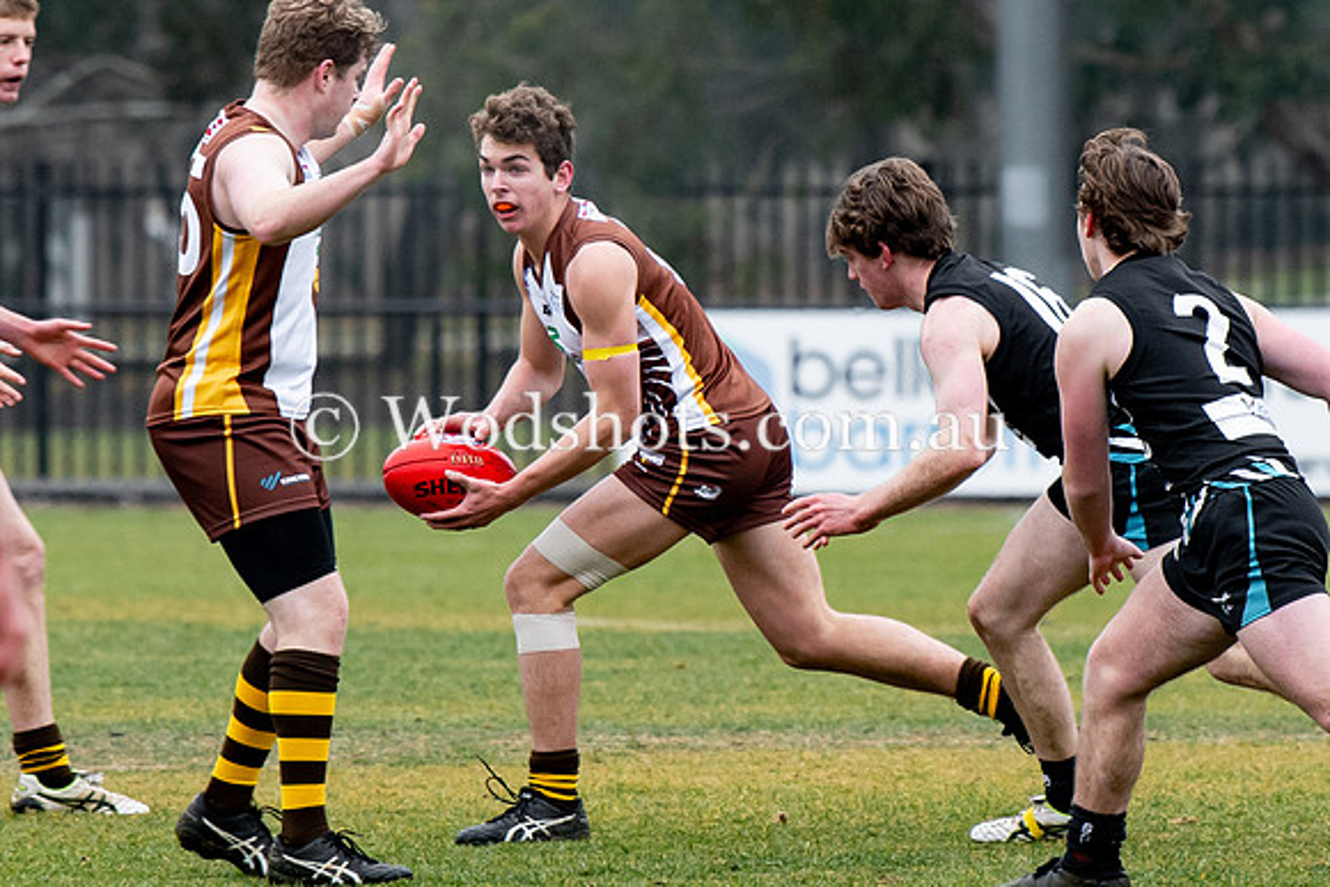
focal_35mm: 835
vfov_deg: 1.6
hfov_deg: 2.5
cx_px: 640
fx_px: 30860
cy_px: 339
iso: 500
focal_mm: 200
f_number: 4
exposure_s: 1/800
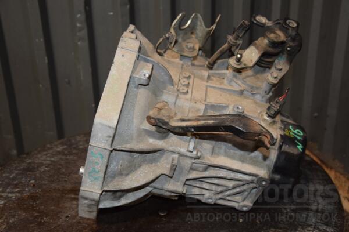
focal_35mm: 42
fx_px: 407
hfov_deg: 46.4
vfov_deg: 31.9
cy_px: 116
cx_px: 174
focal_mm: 28
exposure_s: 1/60
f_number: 5
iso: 800
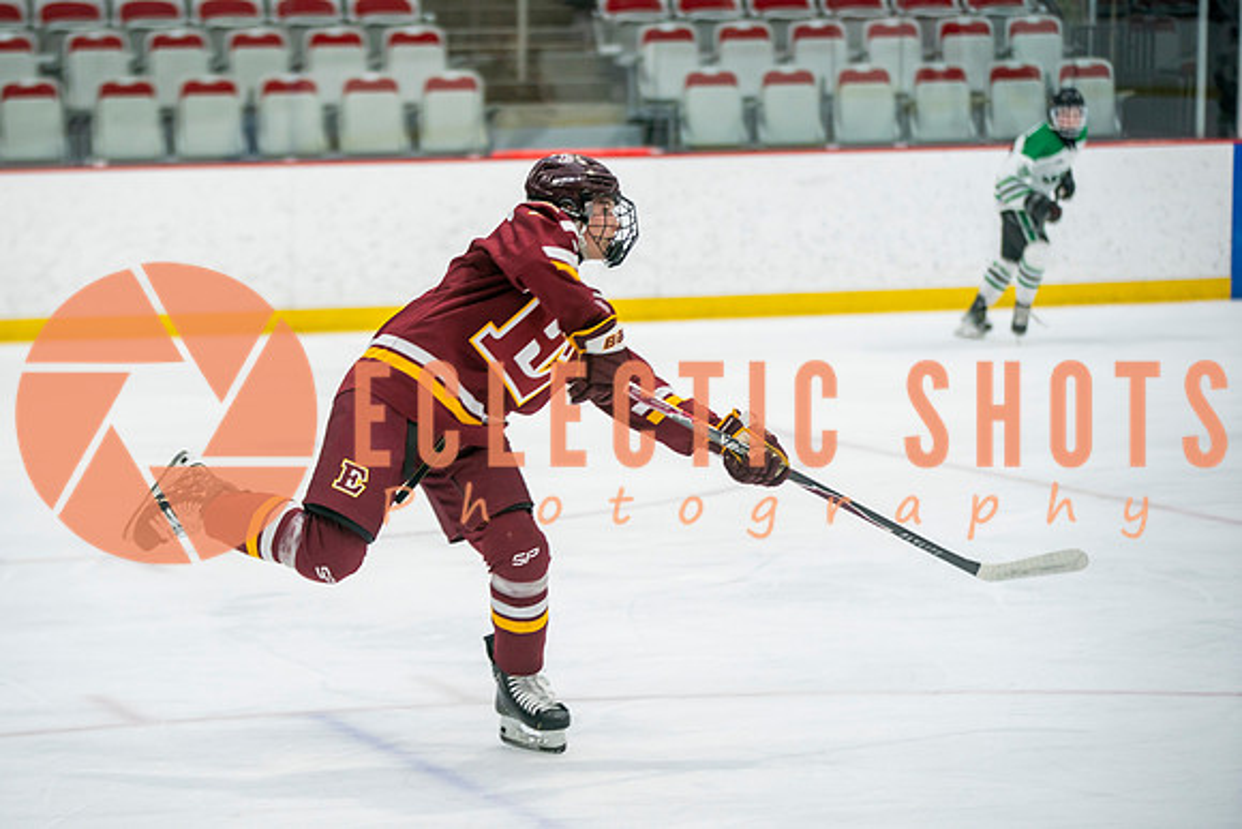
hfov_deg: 14.4
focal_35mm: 142
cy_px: 414
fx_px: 4907
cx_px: 524
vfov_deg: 9.7
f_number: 2.8
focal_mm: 123
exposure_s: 1/640
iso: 800
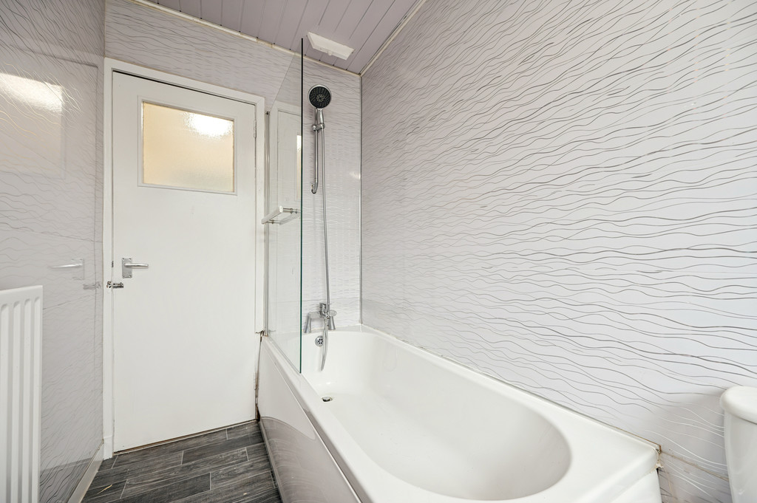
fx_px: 294
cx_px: 378
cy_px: 252
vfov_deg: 81.1
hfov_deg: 104.3
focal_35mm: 14
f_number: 5.6
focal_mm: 14
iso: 800
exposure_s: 1/100
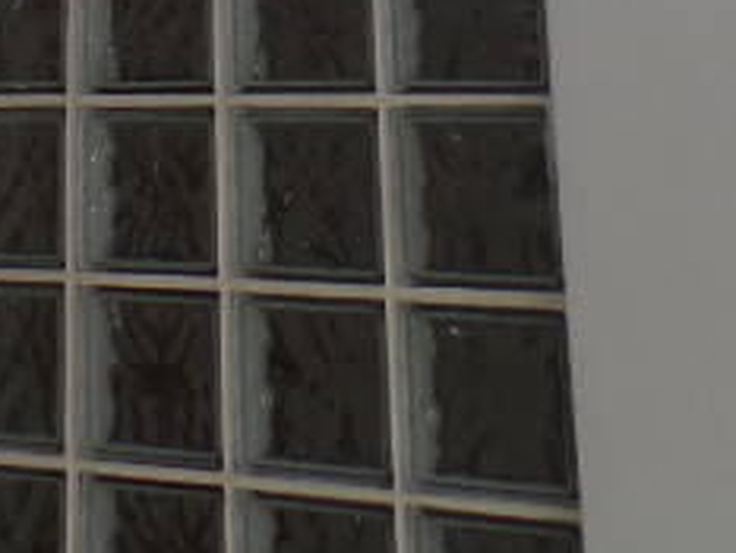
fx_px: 2149
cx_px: -120
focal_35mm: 101
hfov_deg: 18.5
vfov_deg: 12.5
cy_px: -623
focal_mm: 4.1
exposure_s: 1/45
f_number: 2.8
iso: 80
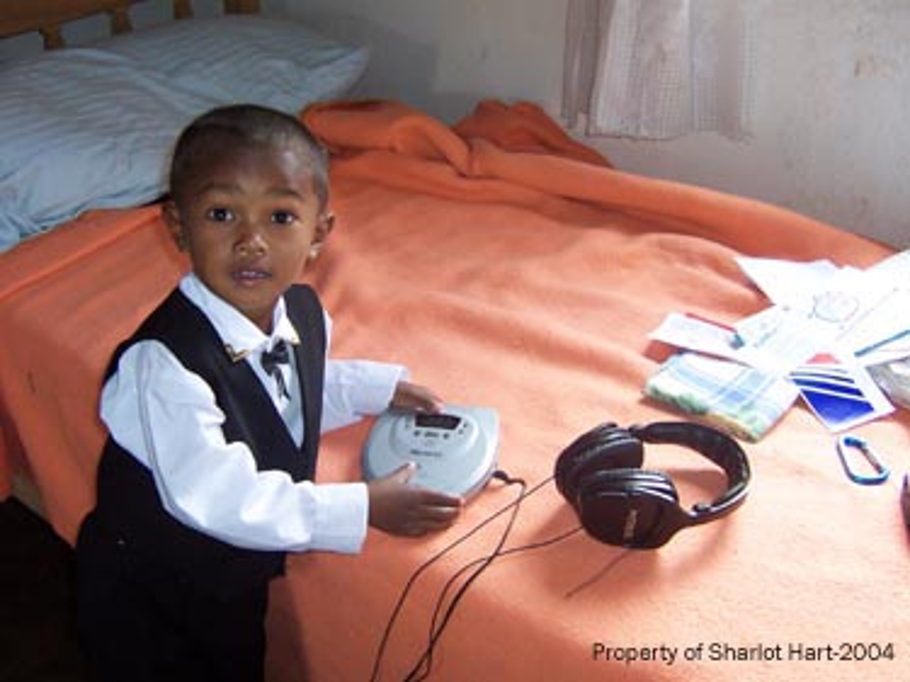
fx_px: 946
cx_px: 455
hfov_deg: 51.4
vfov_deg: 39.6
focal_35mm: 36
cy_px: 341
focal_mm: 5.6
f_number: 2.8
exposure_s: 1/60
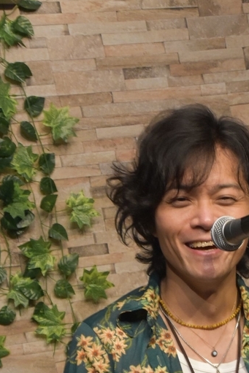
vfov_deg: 13.0
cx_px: 291
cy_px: 407
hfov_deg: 8.8
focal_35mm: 155
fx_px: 1607
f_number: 4.8
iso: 2000
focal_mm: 44
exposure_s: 1/60
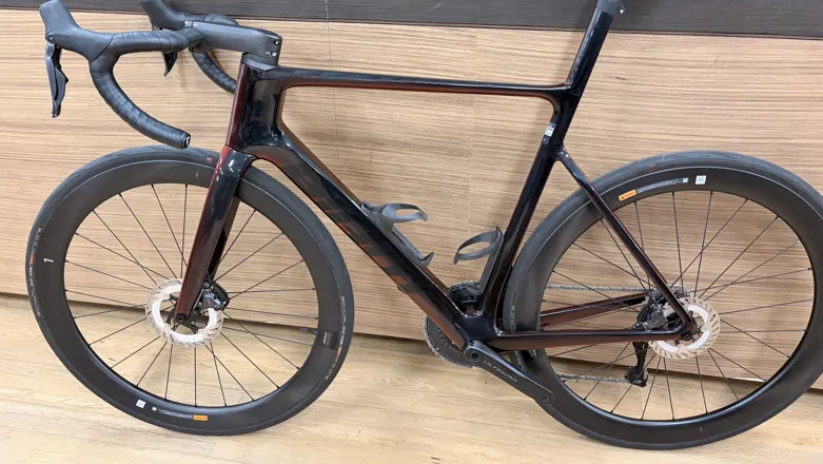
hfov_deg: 66.0
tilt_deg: -31.2
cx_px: 413
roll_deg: +0.2
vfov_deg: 40.2
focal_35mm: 29
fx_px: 633
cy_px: 237
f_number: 1.6
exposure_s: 1/50
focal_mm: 5.96
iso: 400
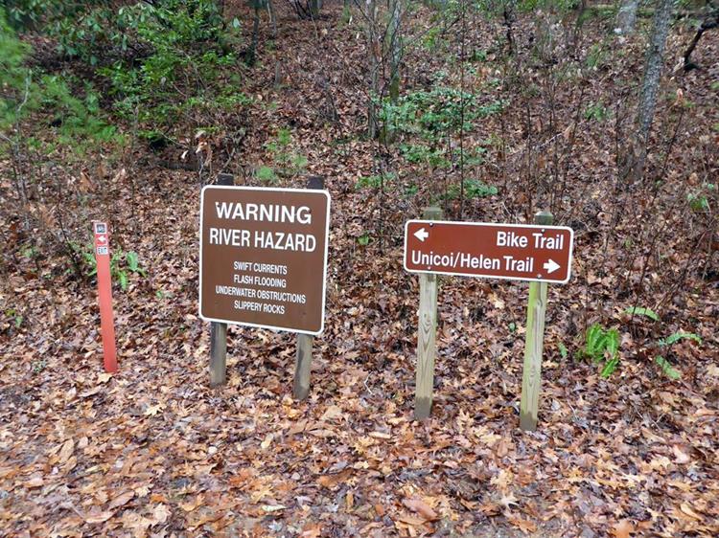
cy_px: 269
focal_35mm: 25
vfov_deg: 54.9
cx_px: 360
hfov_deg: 69.4
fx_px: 519
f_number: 3.3
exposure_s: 1/60
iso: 250
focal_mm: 4.3
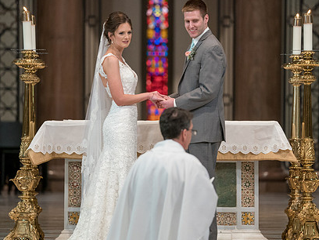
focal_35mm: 279
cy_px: 118
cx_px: 157
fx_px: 2571
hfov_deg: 7.1
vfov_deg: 5.3
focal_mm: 200
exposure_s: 1/200
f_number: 2.8
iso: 2000
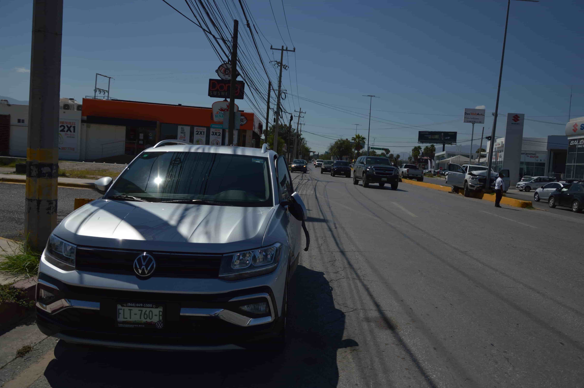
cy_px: 194
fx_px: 511
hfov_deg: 59.5
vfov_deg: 41.6
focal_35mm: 32
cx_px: 292
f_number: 3.8
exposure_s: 1/3200
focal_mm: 21
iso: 100
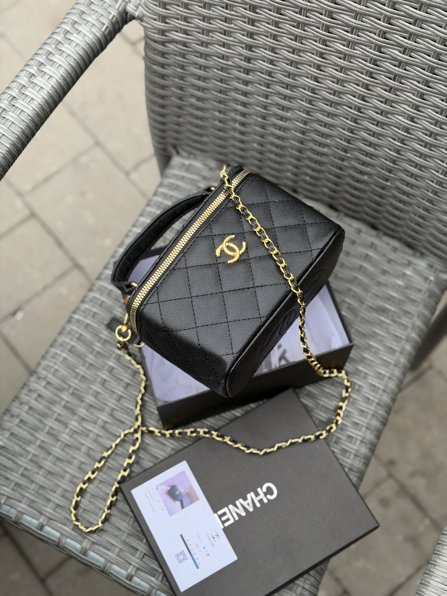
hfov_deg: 30.3
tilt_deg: -71.3
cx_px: 224
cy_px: 298
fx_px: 826
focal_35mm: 48
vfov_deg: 39.7
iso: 64
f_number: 1.78
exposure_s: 1/669
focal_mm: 6.76
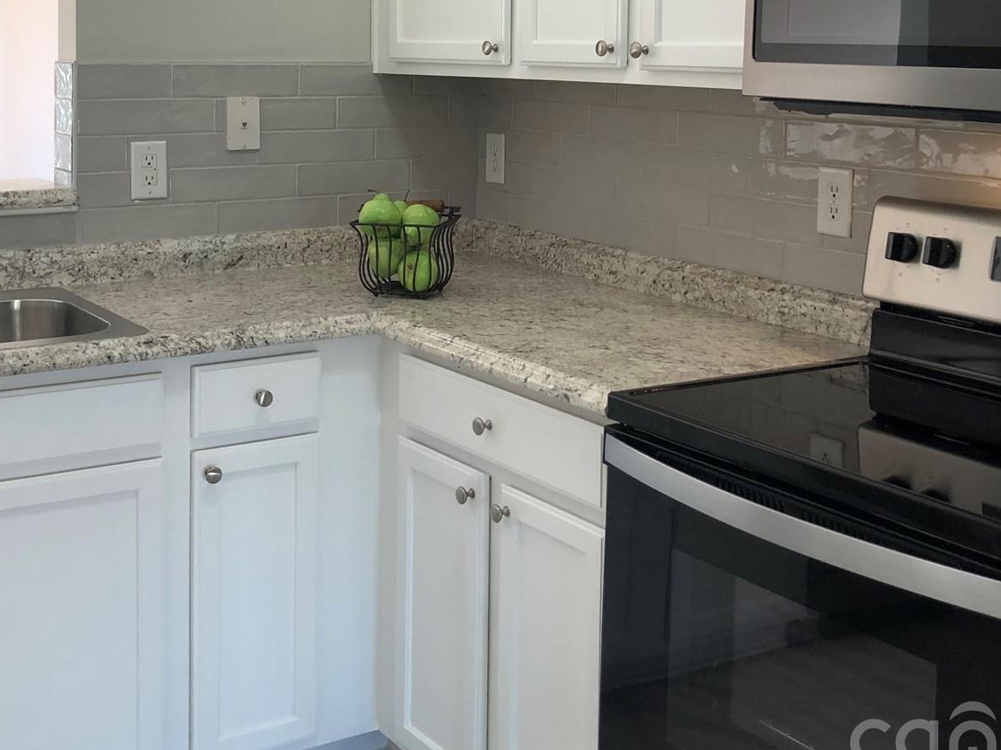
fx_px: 1446
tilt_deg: -4.8
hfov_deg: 38.2
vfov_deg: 28.4
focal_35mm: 50
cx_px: 482
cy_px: 139
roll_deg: -0.3
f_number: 1.8
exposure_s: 1/30
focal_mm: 3.99
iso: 25
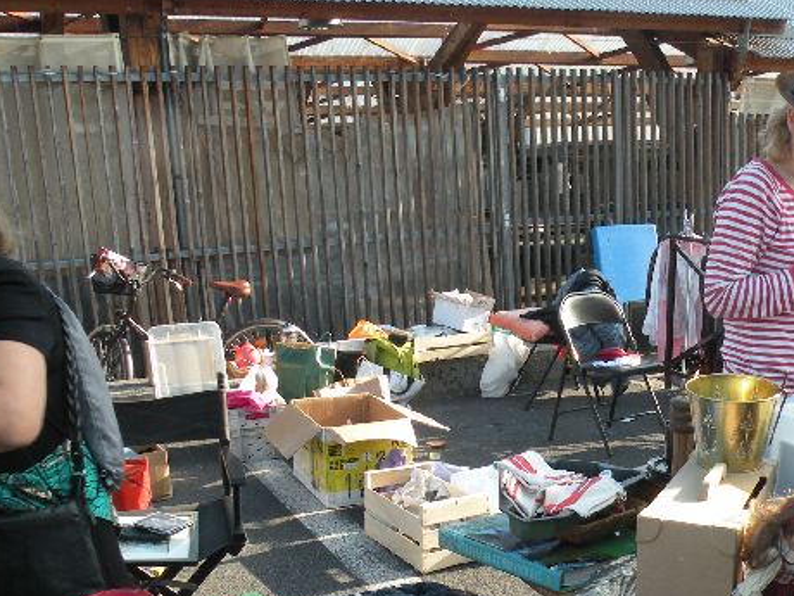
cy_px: 418
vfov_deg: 30.5
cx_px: 614
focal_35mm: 47
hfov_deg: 39.1
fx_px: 1078
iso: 100
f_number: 4.5
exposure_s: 1/125
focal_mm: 4.7
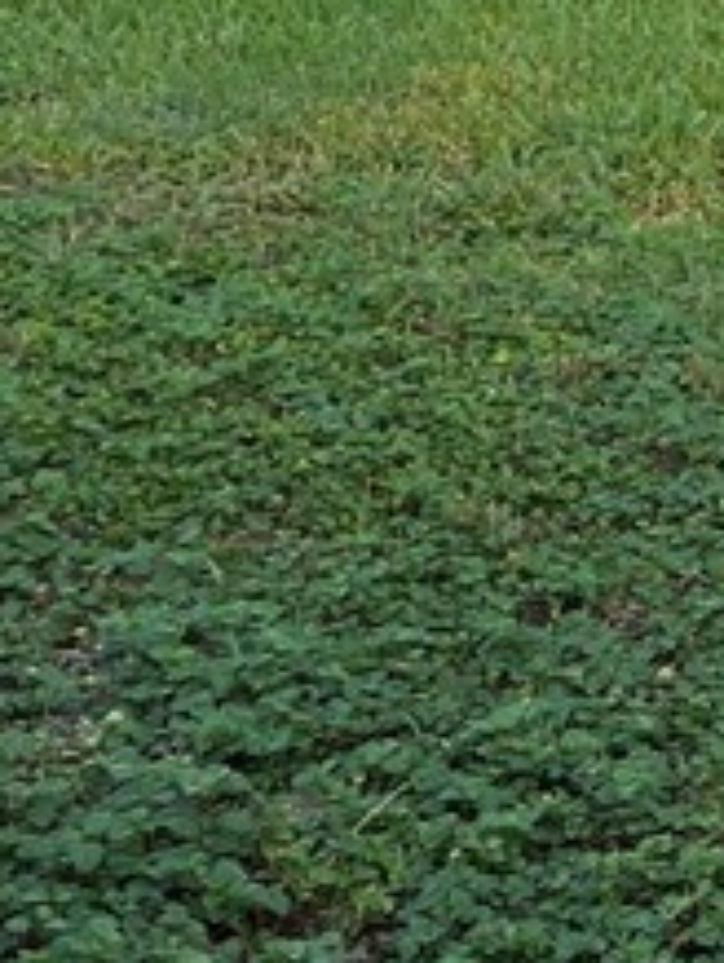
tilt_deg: -7.2
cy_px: -305
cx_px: 1479
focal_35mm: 122
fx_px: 3396
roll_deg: -0.4
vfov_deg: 15.3
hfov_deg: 11.0
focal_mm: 5.1
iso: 50
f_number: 1.6
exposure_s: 1/676
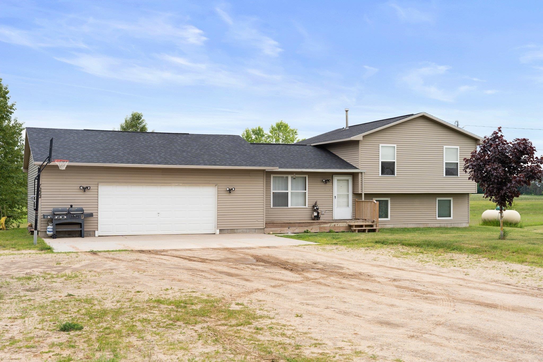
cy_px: 181
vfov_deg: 29.6
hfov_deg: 43.3
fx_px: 685
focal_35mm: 45
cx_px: 272
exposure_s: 1/320
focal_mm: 45.4
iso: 320
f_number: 8
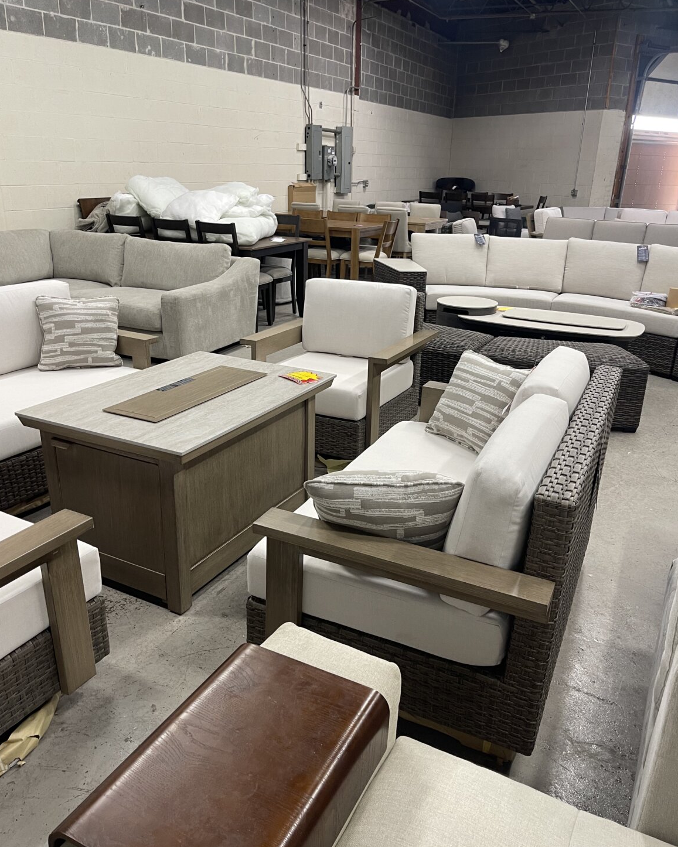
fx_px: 677
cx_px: 349
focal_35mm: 27
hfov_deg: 53.2
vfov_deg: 64.1
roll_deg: -1.6
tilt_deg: -21.1
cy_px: 433
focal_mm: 5.1
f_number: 1.6
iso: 100
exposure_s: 1/60
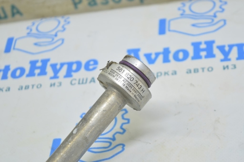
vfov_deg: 16.5
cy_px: 81
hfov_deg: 24.6
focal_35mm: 82
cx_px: 122
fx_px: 558
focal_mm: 55
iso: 400
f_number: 5.6
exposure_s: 1/20
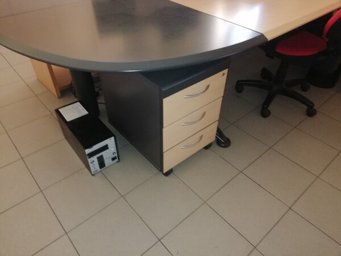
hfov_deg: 65.3
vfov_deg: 51.4
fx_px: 266
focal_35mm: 27
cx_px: 170
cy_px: 128
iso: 400
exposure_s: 1/25
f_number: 2.2
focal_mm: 3.81
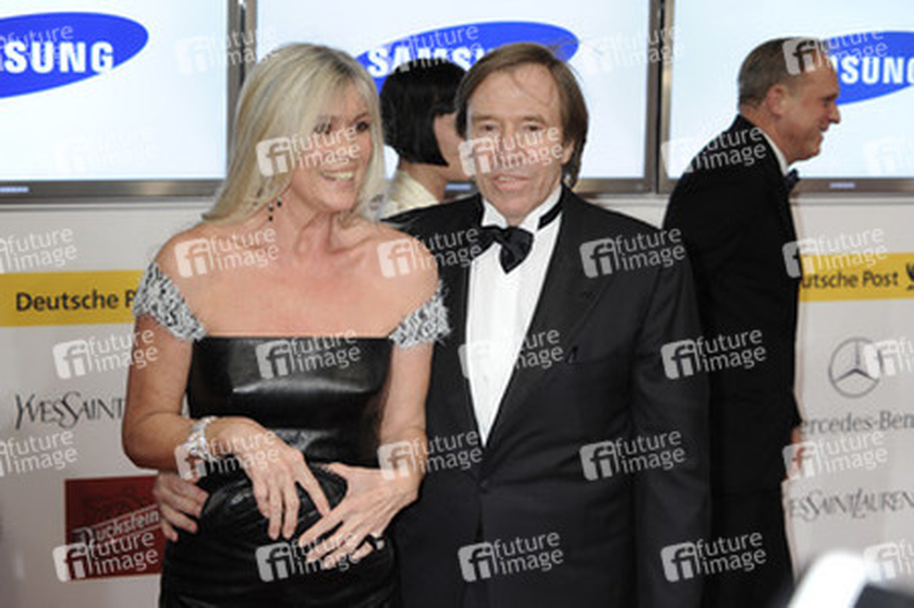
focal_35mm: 70
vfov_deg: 19.4
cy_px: 304
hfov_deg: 28.9
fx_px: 1776
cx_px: 457
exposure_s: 1/200
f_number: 5.6
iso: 1250
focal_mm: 70
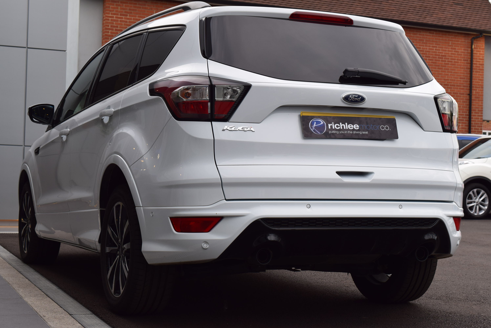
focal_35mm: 63
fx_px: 860
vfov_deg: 21.6
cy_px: 164
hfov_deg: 31.9
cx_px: 246
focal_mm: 42
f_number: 9
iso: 400
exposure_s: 1/125
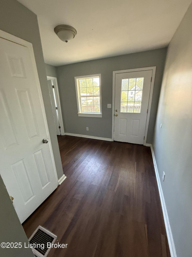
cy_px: 128
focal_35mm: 14
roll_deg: +2.8
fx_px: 104
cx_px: 96
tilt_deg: -13.8
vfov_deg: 102.1
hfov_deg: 85.7
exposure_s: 1/60
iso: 400
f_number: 2.2
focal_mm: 2.22
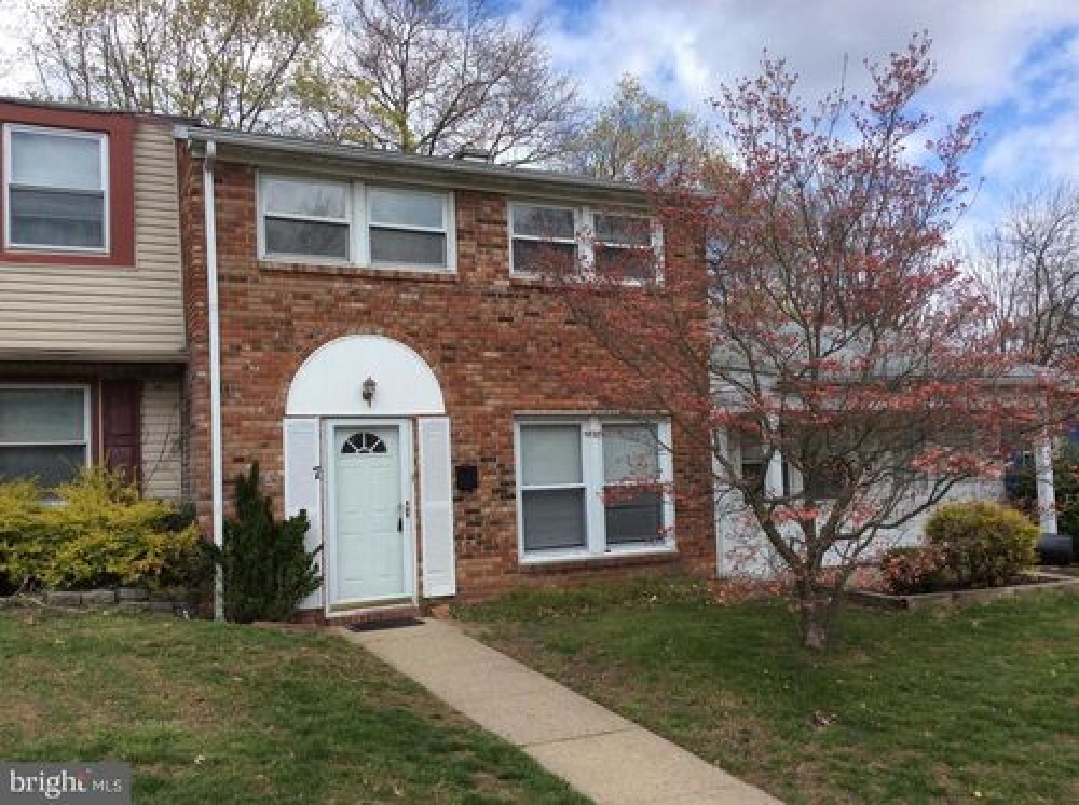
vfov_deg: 44.0
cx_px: 540
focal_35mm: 32
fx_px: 996
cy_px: 402
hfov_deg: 56.9
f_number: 2.4
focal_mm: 3.3
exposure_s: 1/1192
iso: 32
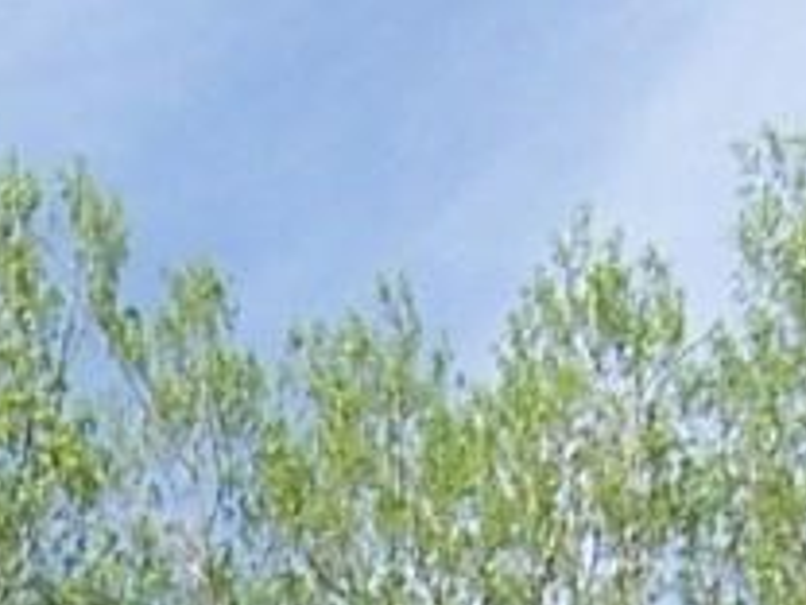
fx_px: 4005
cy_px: 2183
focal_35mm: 172
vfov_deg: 7.1
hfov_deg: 11.3
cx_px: -155
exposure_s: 1/160
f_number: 5.6
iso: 64
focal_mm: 3.8
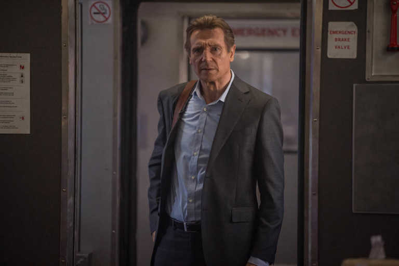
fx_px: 2215
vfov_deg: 6.9
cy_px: 133
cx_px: 200
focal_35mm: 200
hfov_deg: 10.3
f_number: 2.8
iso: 5000
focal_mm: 200
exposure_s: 1/160
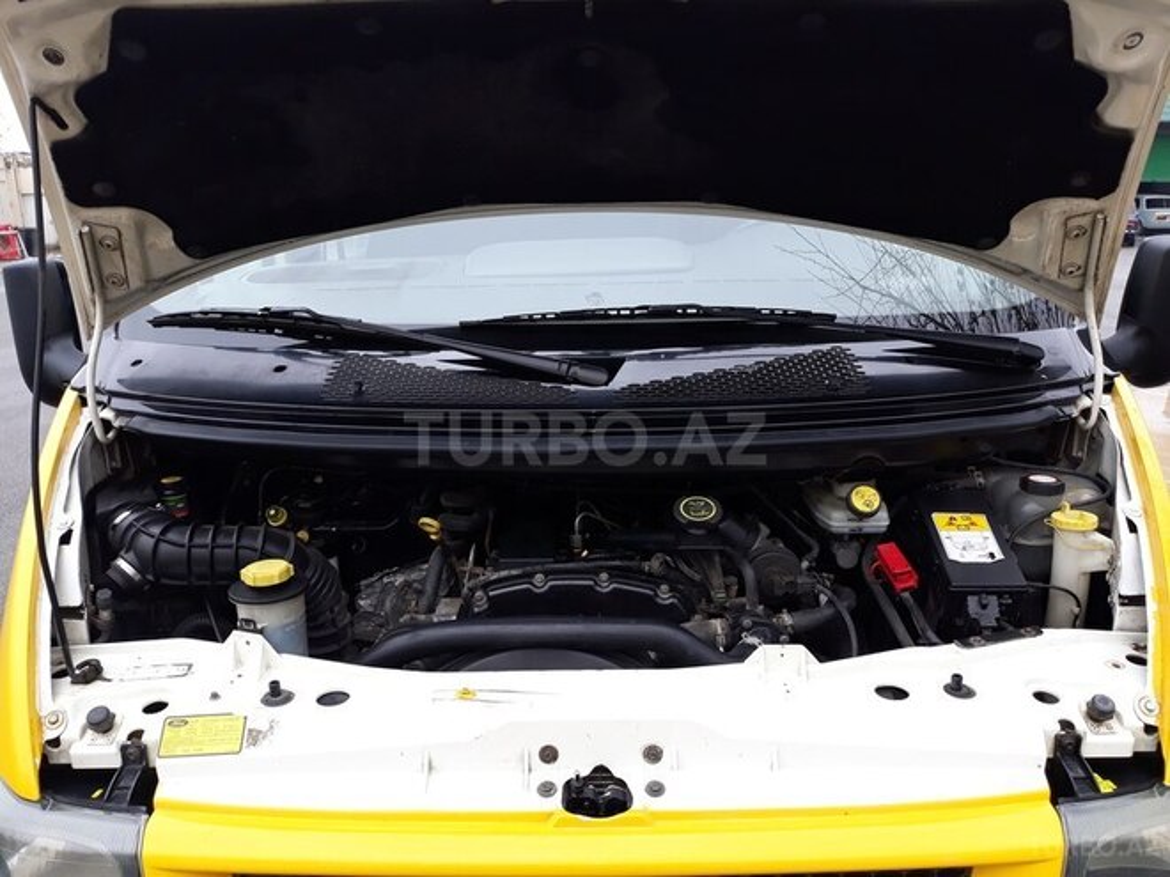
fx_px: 913
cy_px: 438
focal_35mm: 27
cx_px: 585
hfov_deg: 65.3
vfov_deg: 51.4
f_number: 1.7
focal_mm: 3.71
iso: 40
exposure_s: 1/189
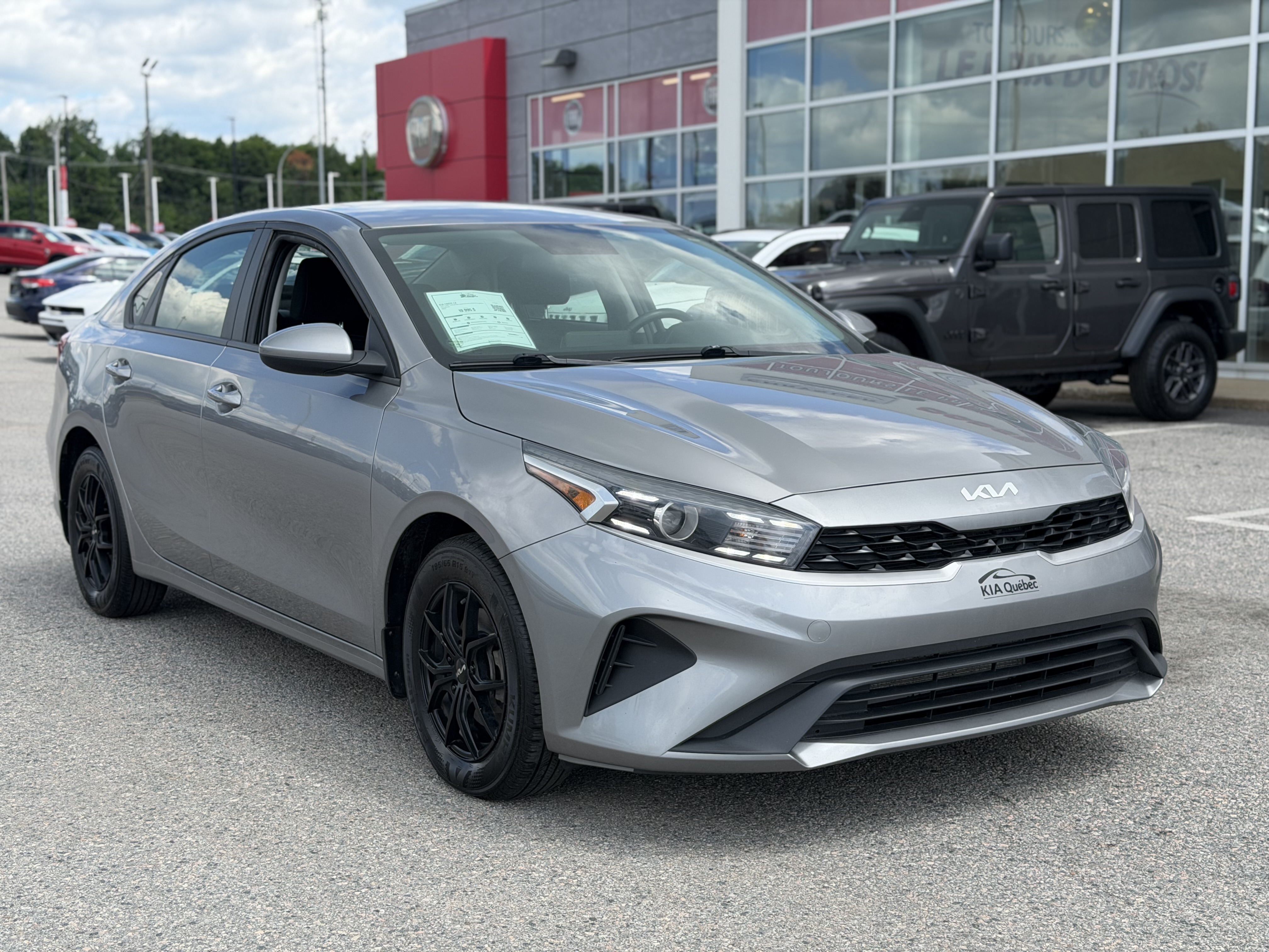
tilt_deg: -5.3
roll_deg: -0.5
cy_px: 476
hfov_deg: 39.7
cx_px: 634
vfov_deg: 30.3
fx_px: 1760
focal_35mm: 48
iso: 64
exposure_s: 1/2146
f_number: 1.78
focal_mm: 6.76
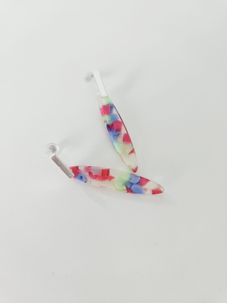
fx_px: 201
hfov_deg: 58.9
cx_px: 114
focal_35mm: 23
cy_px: 152
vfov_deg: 73.9
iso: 400
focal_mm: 5.4
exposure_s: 1/100
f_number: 1.8
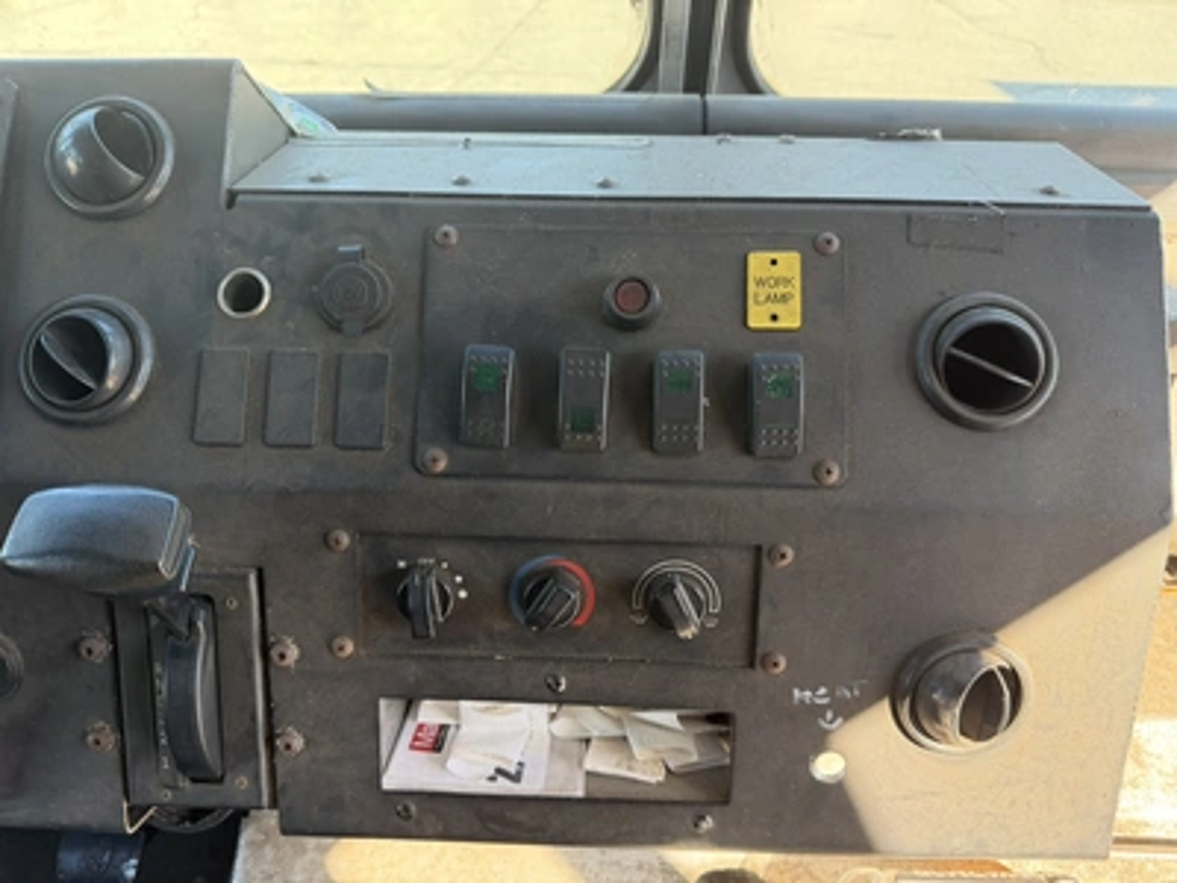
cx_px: 588
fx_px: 816
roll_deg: -0.7
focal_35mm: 24
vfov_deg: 56.8
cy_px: 442
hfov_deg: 71.6
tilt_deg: -35.7
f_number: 1.78
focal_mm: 6.76
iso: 125
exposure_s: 1/215
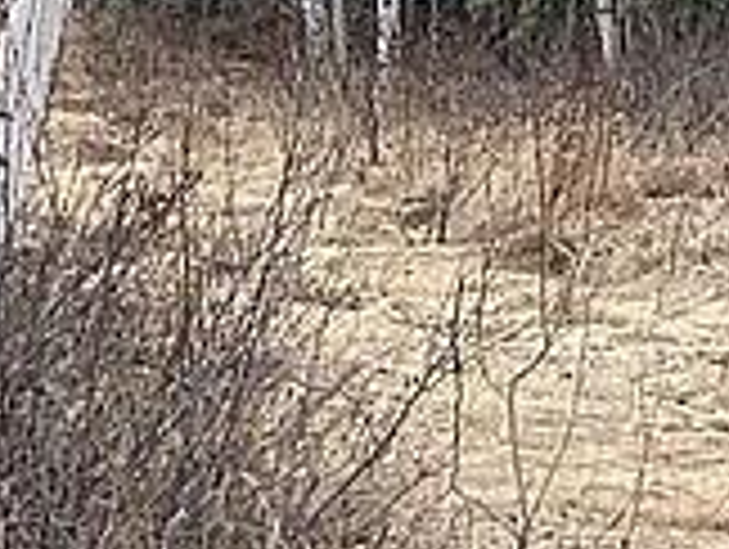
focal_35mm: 323
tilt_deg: +0.4
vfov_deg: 4.6
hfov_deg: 6.1
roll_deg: +0.5
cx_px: -364
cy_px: -450
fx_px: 6812
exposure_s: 1/1115
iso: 16
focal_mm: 6
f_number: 2.4
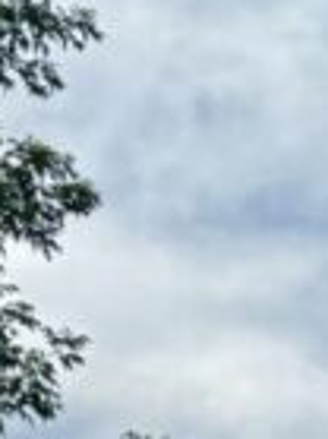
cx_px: 874
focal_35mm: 173
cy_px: 906
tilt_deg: +8.8
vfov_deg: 10.4
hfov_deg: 7.8
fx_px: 2189
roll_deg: -0.8
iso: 80
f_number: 1.78
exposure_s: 1/2801
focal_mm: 6.76
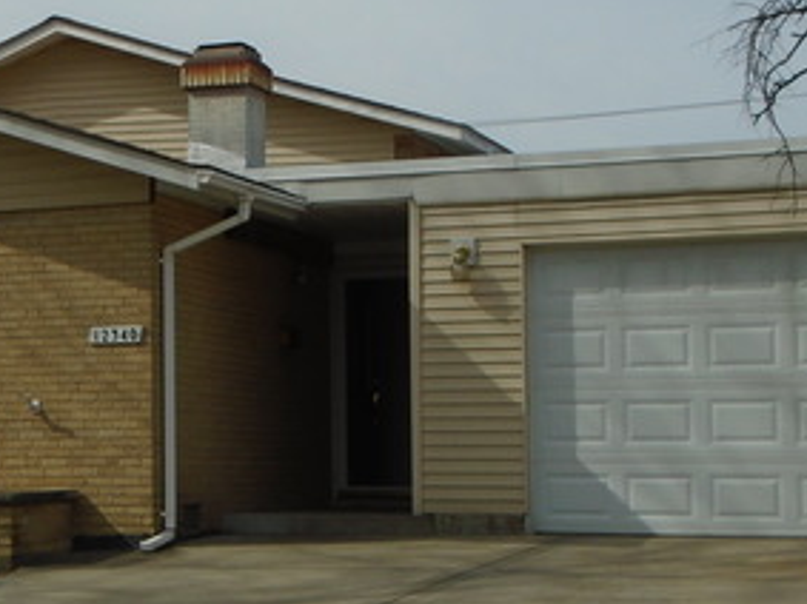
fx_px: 2214
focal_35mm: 95
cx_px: 97
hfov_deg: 20.3
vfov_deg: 15.5
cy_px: 333
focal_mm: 7.4
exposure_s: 1/250
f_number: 10.3
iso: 100
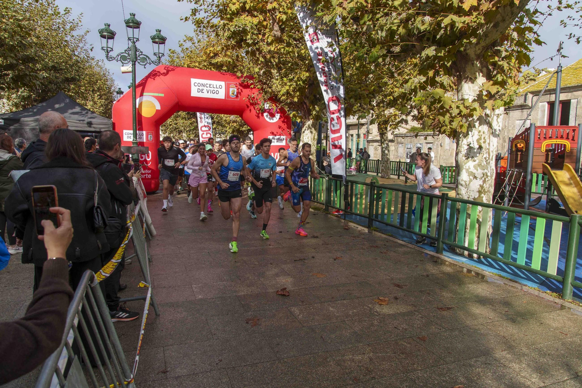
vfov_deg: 53.1
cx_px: 291
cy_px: 194
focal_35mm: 24
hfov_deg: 73.8
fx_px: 388
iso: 125
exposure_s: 1/640
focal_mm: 16
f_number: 5
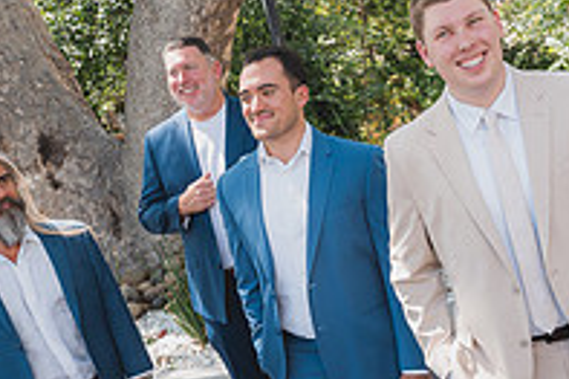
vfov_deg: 25.4
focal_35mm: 53
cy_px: 158
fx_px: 837
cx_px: 442
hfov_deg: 36.5
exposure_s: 1/200
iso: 200
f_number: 3.5
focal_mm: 18
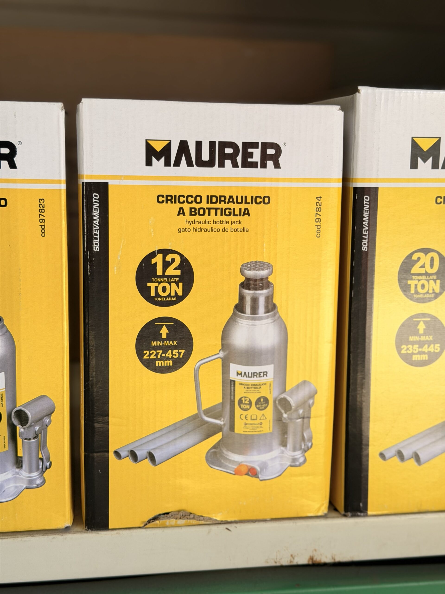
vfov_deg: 39.7
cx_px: 222
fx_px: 823
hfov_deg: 30.3
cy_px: 297
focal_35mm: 48
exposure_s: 1/176
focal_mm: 6.76
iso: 50
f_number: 1.78
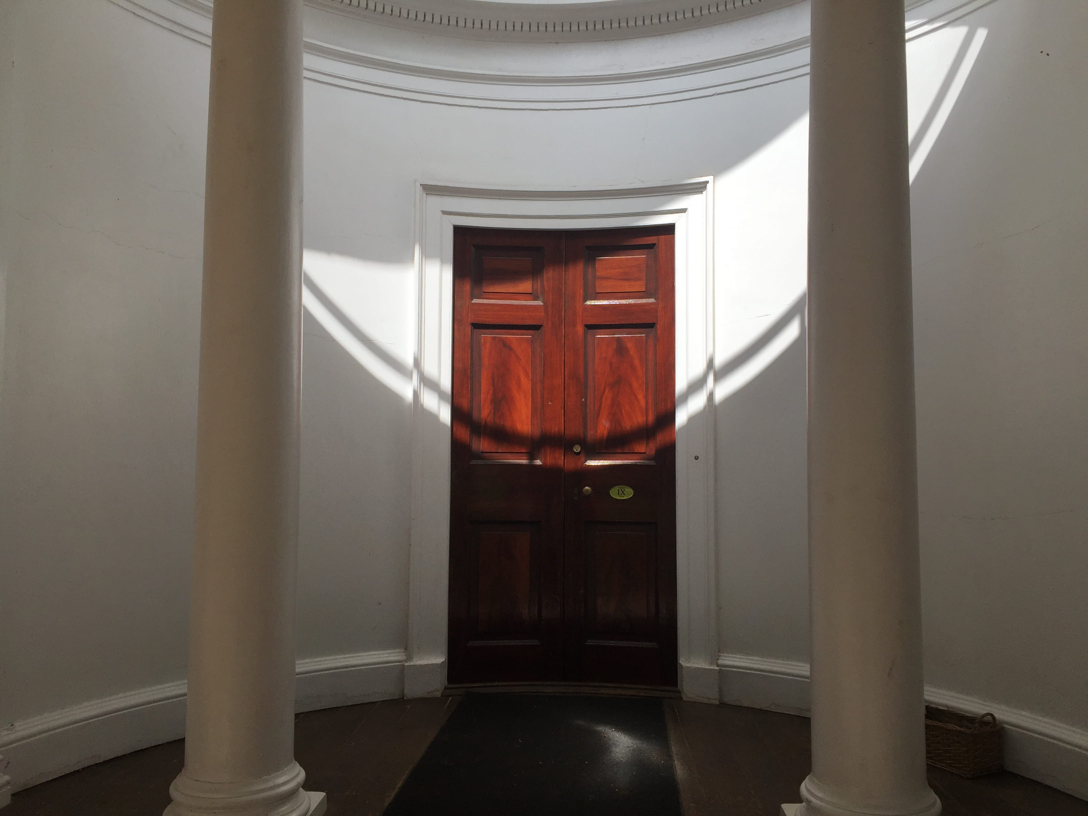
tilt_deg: +4.9
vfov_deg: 48.2
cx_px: 544
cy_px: 408
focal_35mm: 29
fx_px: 911
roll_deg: -2.3
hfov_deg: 61.7
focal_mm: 4.15
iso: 32
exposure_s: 1/1319
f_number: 2.2
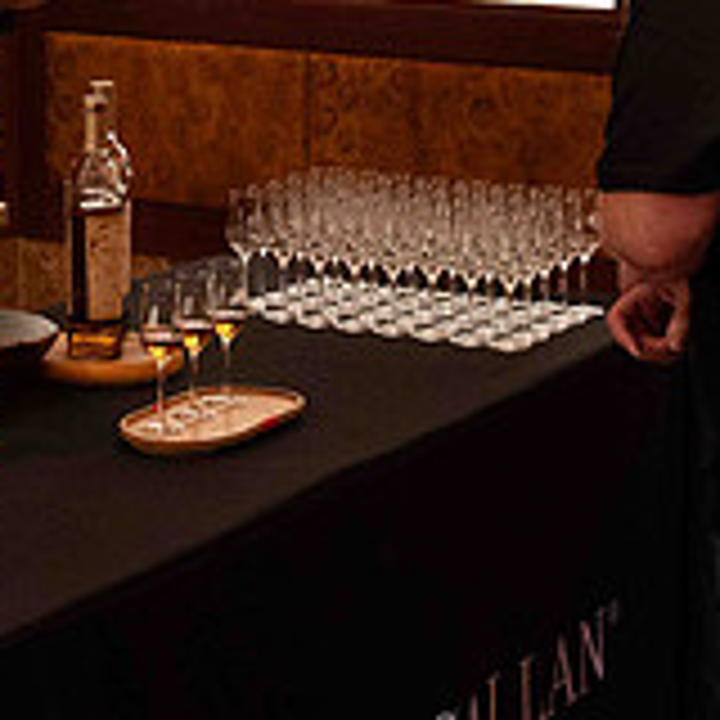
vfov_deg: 14.7
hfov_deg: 14.6
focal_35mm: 118
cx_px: 48
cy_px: 212
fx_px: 2777
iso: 7200
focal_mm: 34.5
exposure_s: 1/60
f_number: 4.8
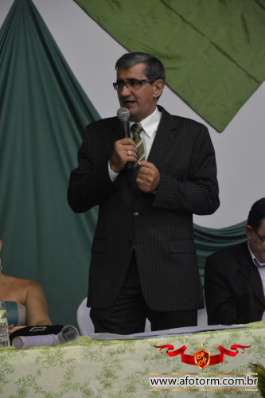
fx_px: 1657
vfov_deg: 13.7
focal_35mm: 150
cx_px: 132
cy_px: 199
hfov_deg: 9.1
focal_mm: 100
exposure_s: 1/25
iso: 3200
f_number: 5.6
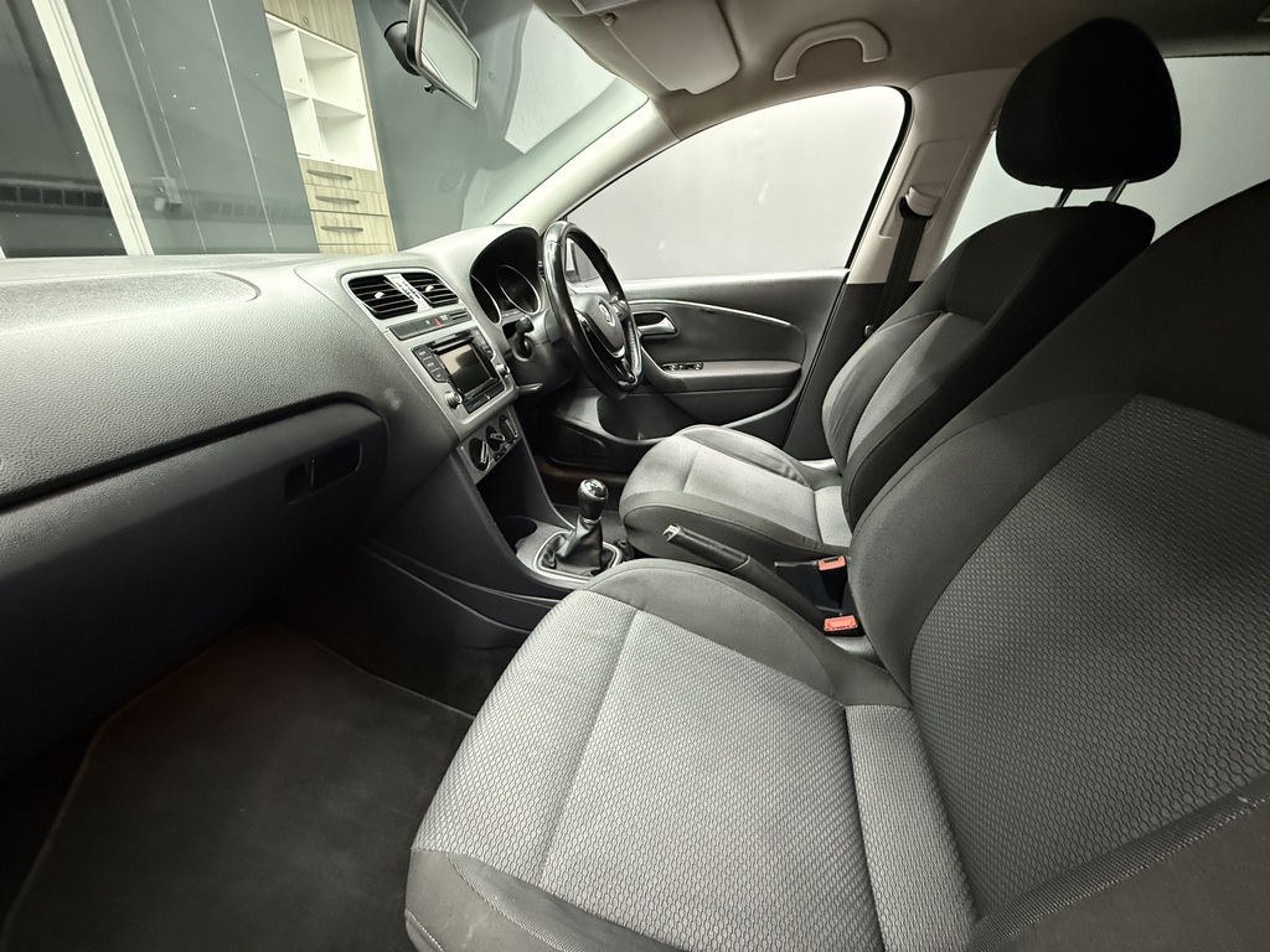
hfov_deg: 102.1
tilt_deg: -24.1
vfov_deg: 85.7
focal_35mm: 14
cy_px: 476
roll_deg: -0.1
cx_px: 635
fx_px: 514
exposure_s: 1/33
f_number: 2.2
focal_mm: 2.22
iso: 1250
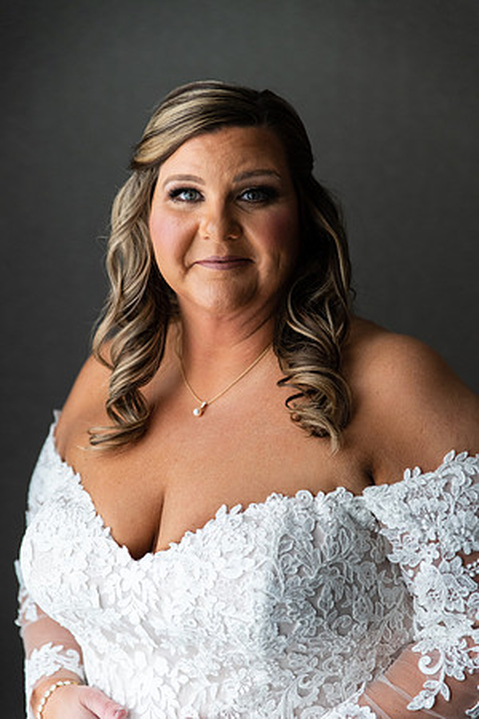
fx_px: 1397
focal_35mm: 70
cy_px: 360
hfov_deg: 19.5
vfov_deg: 28.8
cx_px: 240
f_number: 2.8
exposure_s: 1/800
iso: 2000
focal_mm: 70
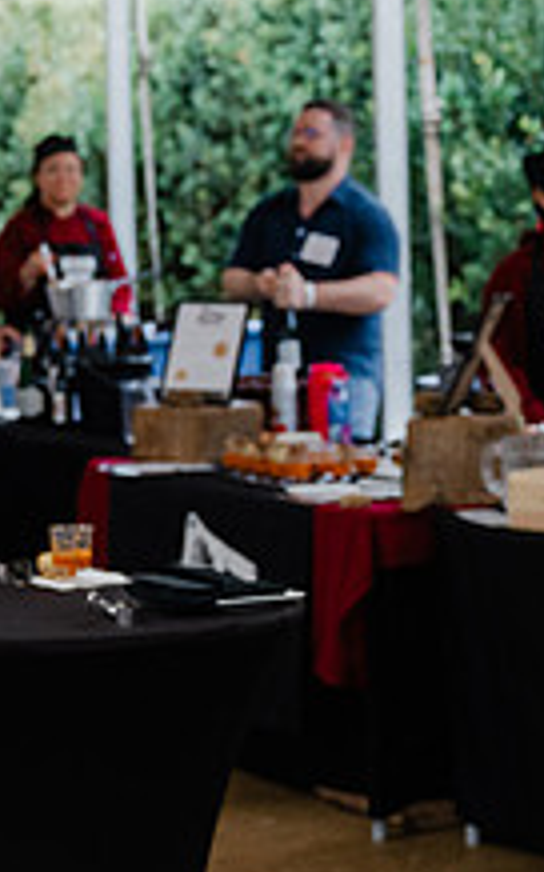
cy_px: 550
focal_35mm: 141
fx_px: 3349
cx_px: -452
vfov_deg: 14.8
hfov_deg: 8.9
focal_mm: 52
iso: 1250
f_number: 4.5
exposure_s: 1/160
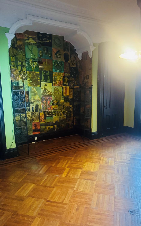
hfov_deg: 47.5
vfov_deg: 70.4
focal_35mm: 26
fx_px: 160
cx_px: 79
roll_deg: +1.3
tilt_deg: -9.9
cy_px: 111
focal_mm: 6.76
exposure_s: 1/40
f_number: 1.78
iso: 800
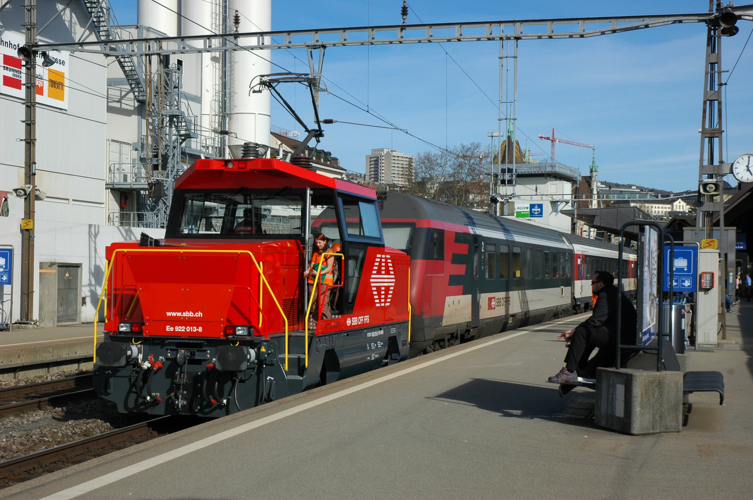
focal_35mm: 57
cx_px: 376
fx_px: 1191
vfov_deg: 23.7
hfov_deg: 35.1
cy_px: 250
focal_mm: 38
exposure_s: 1/400
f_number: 10
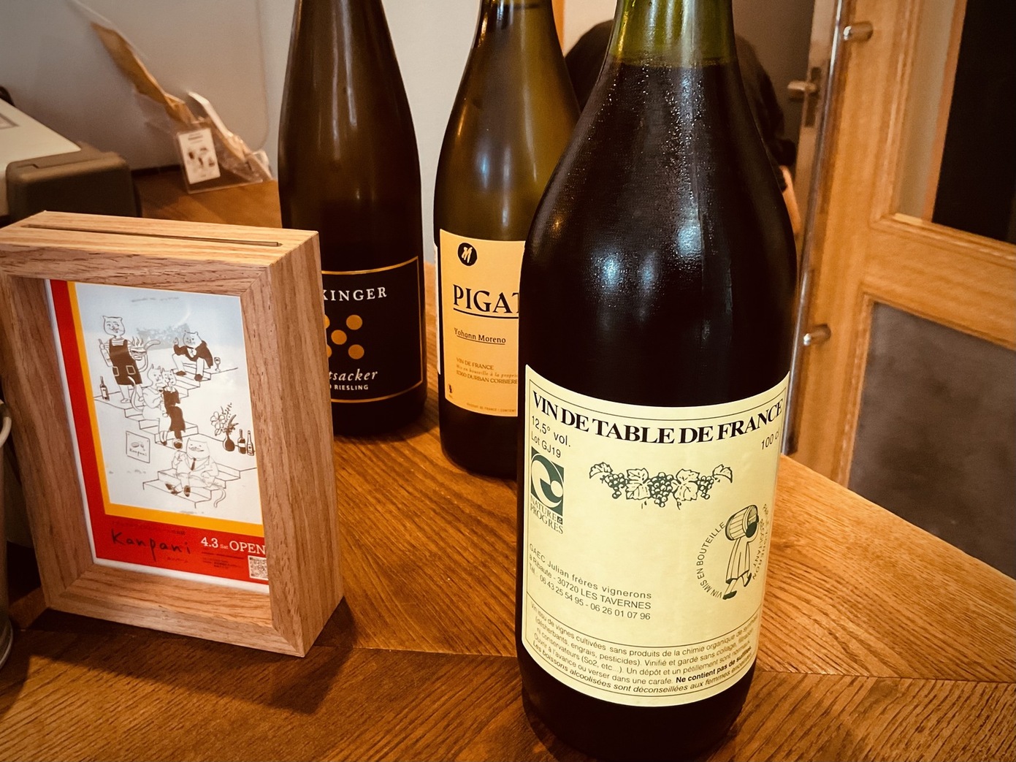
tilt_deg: -21.3
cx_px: 508
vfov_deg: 48.2
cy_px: 381
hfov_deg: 61.7
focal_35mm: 29
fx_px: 851
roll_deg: +0.5
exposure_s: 1/40
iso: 250
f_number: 1.8
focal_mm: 3
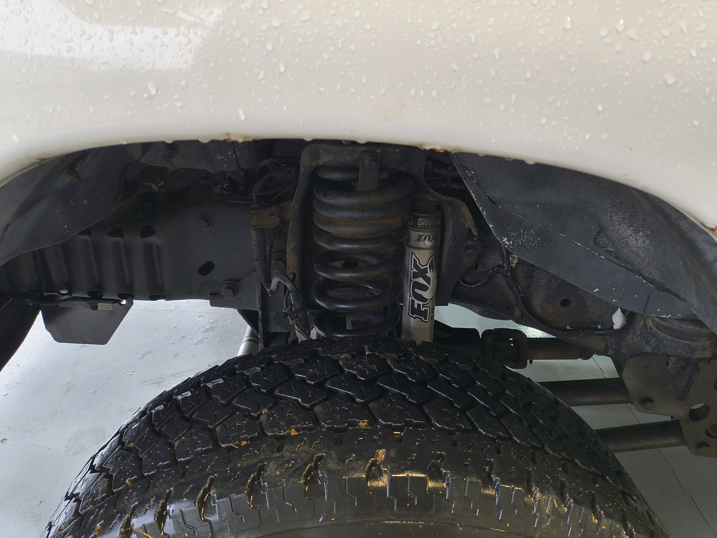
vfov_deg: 54.9
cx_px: 358
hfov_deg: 69.4
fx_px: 518
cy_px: 269
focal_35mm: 25
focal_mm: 4.68
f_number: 1.7
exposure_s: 1/120
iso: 769
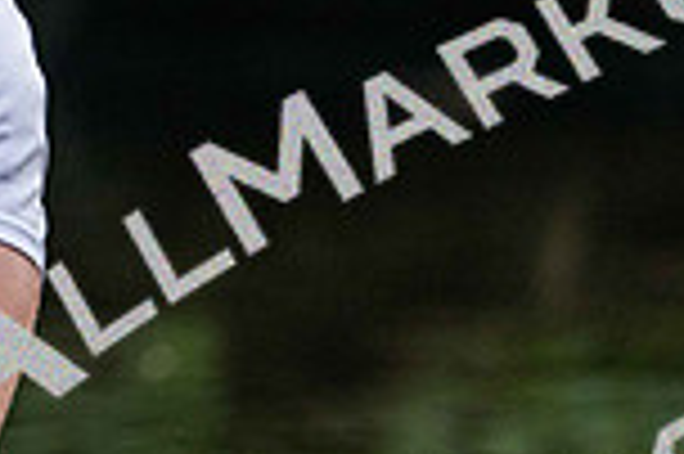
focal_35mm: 1523
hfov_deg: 1.4
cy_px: 58
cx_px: -482
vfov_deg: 0.9
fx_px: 28905
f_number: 4.5
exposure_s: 1/2500
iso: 2200
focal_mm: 400
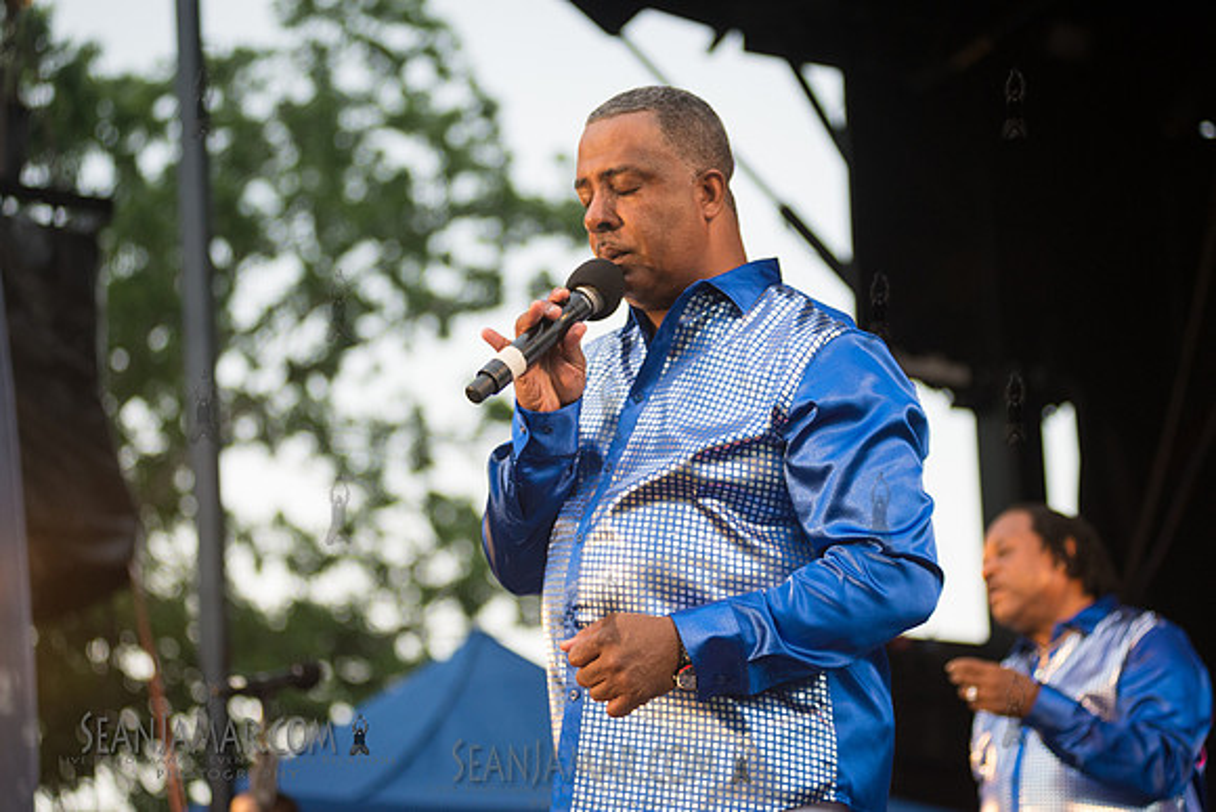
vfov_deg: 17.1
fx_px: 2703
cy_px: 406
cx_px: 608
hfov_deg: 25.4
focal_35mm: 80
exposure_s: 1/400
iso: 1250
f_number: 3.2
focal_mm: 80
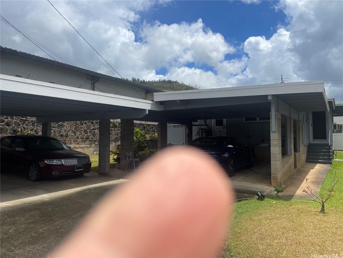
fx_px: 258
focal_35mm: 26
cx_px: 172
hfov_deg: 67.3
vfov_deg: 53.1
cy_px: 129
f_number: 1.6
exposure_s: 1/6494
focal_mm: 4.2
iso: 32
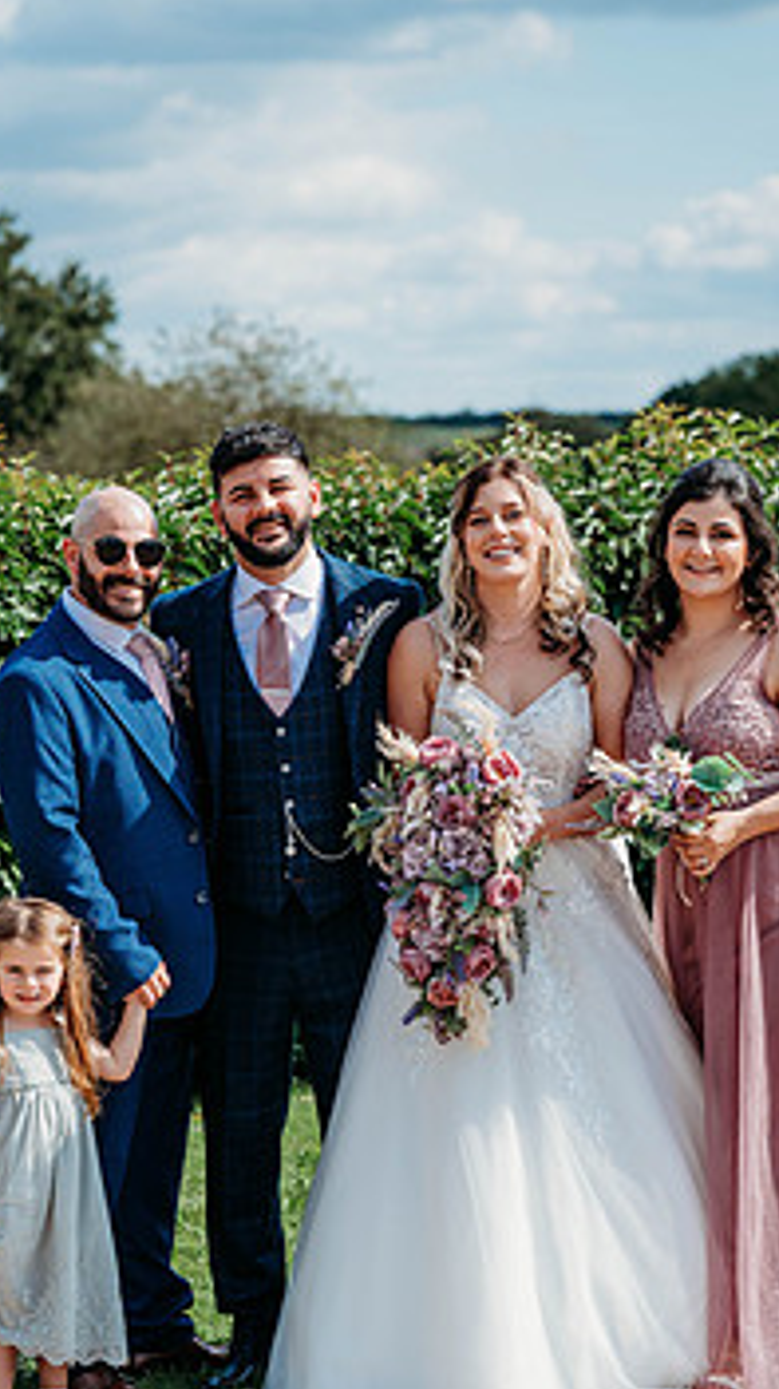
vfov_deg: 18.8
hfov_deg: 10.6
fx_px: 4193
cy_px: 886
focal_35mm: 114
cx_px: 405
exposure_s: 1/1250
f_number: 4
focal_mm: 85
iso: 100
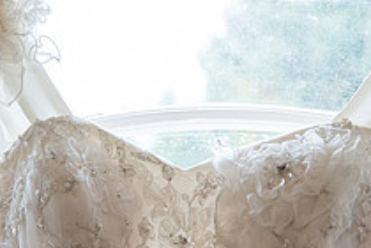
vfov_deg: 9.8
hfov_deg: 14.9
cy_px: -40
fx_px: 1422
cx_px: 166
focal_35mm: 138
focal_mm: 50
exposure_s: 1/320
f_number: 4
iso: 1250
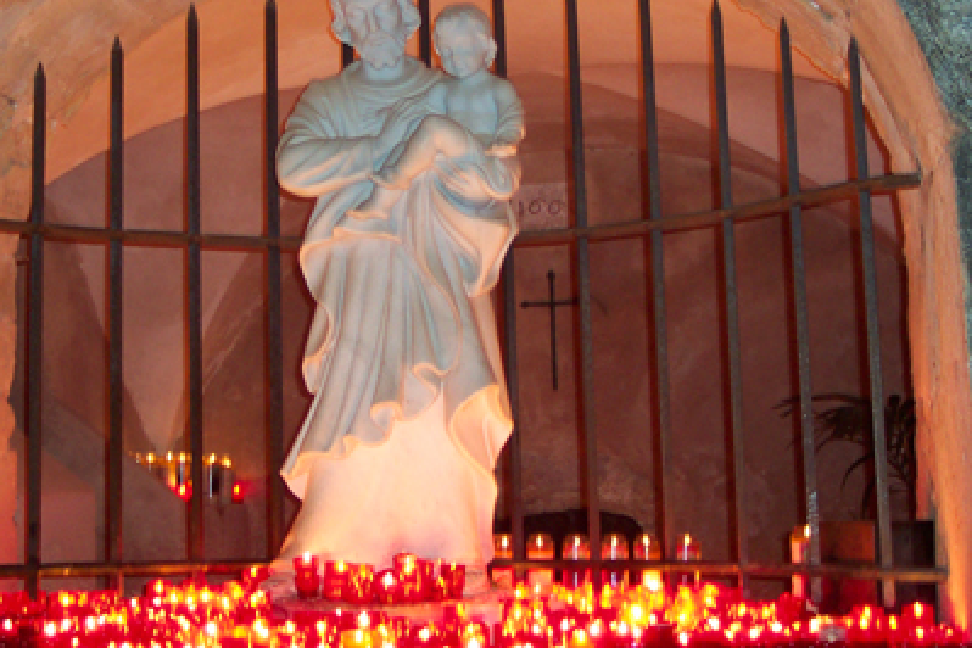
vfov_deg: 25.4
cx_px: 446
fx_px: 1431
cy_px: 216
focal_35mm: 53
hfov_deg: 37.5
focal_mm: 8
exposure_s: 1/4
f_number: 2.8
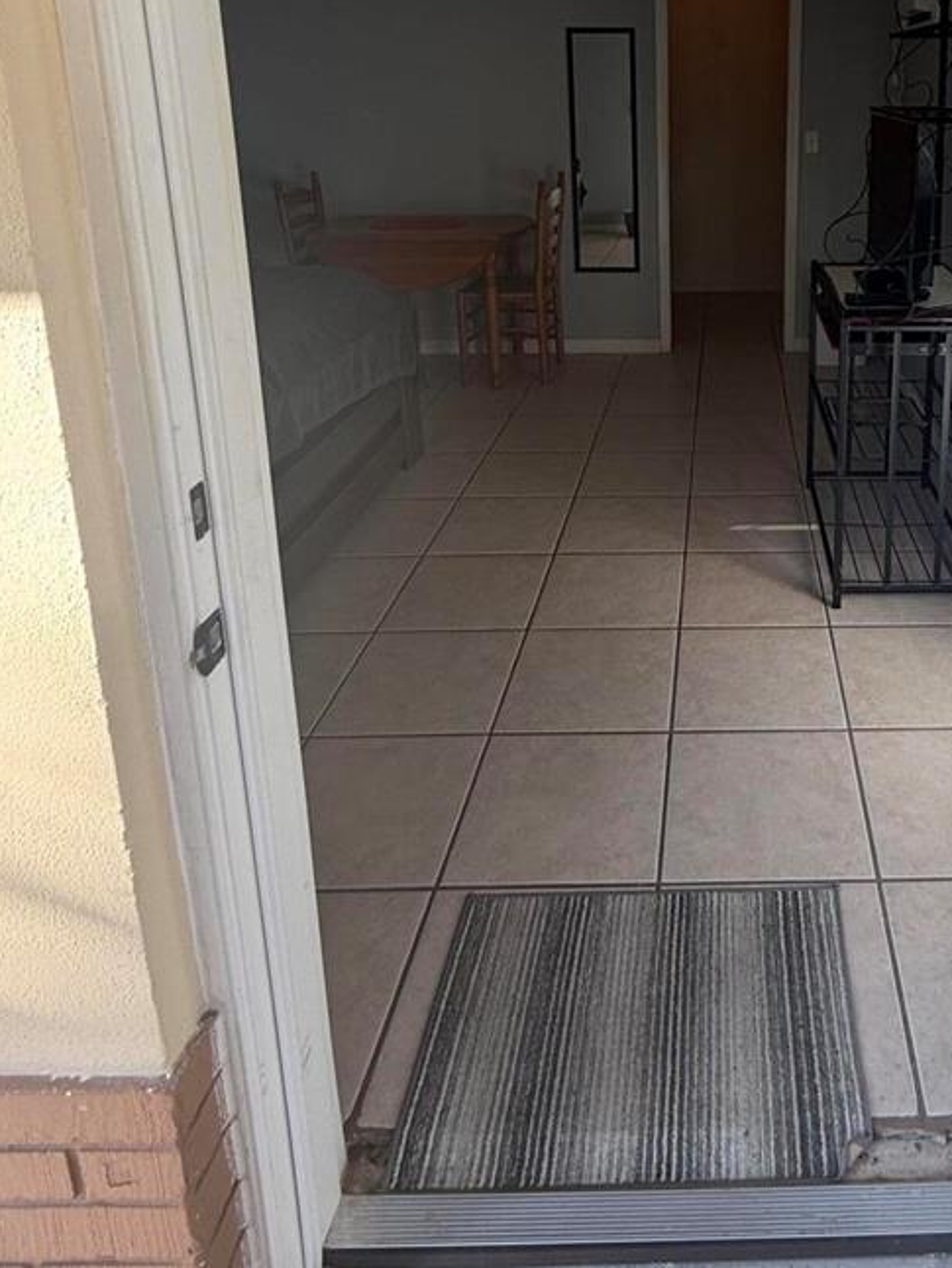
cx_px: 750
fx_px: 953
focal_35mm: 26
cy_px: 279
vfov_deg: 62.4
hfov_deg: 50.2
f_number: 2.2
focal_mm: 2.22
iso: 64
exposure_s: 1/128
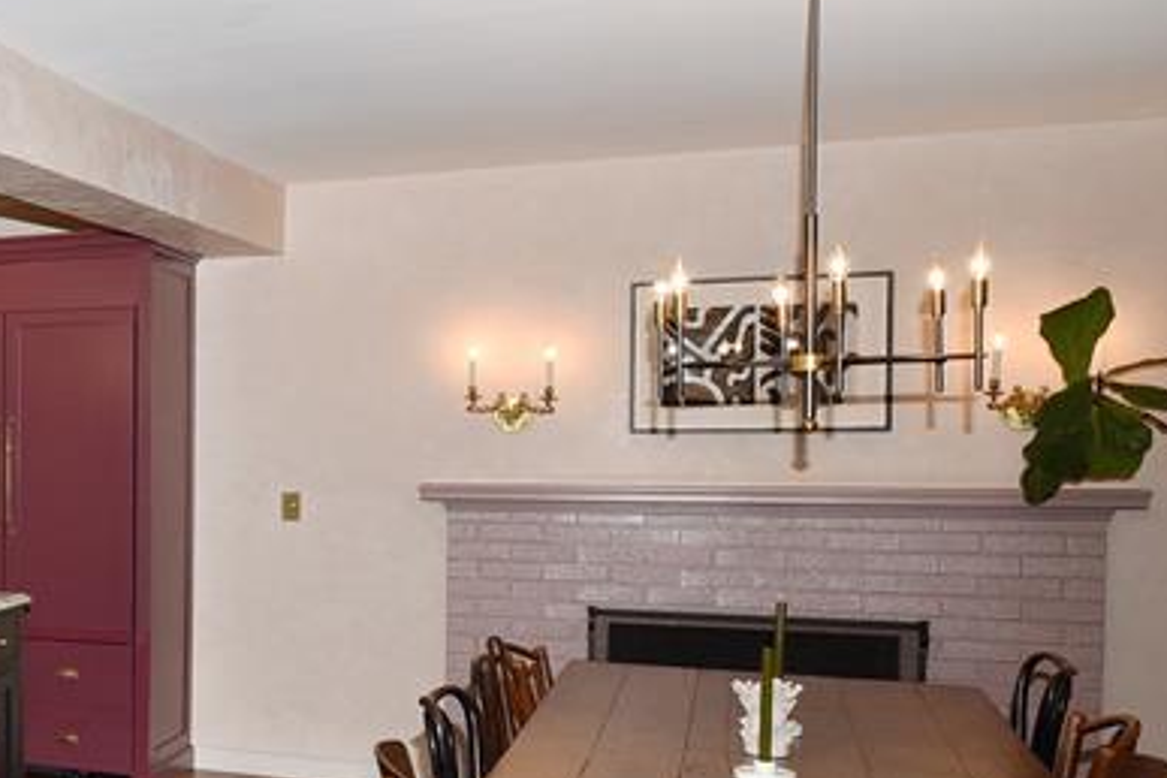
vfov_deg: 29.1
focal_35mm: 45
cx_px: -308
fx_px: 1459
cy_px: 644
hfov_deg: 33.4
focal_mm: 17
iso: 125
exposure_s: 1/60
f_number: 7.1
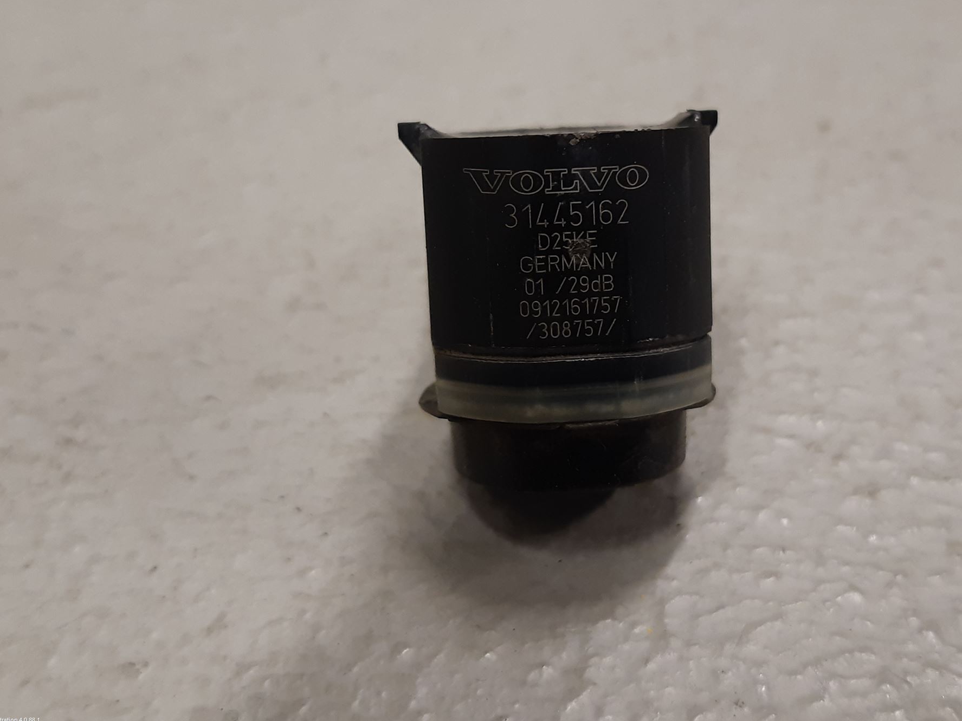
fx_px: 834
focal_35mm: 30
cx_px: 537
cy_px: 309
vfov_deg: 46.7
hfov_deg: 59.8
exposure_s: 1/50
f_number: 1.7
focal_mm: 3.93
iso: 100
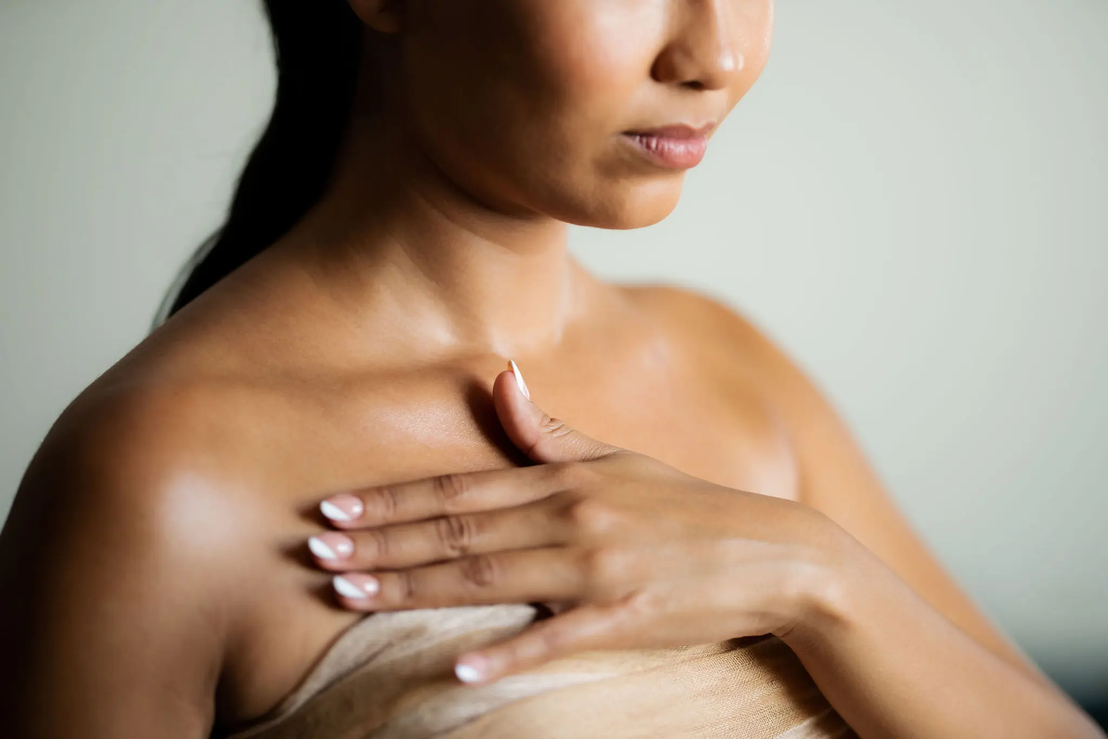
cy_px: 370
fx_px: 4154
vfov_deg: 10.2
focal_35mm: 135
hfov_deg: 15.2
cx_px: 554
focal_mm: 135
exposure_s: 1/250
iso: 250
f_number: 2
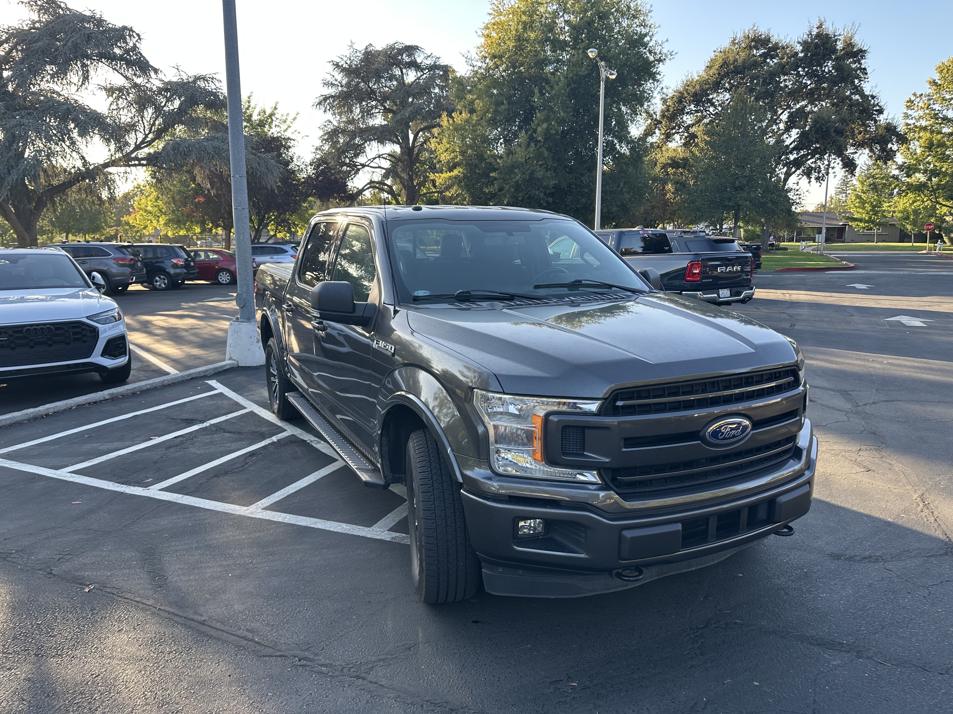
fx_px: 661
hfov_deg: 71.6
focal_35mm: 24
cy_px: 357
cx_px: 476
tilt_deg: -7.2
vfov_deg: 56.8
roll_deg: -0.6
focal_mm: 6.86
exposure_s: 1/473
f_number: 1.78
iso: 80
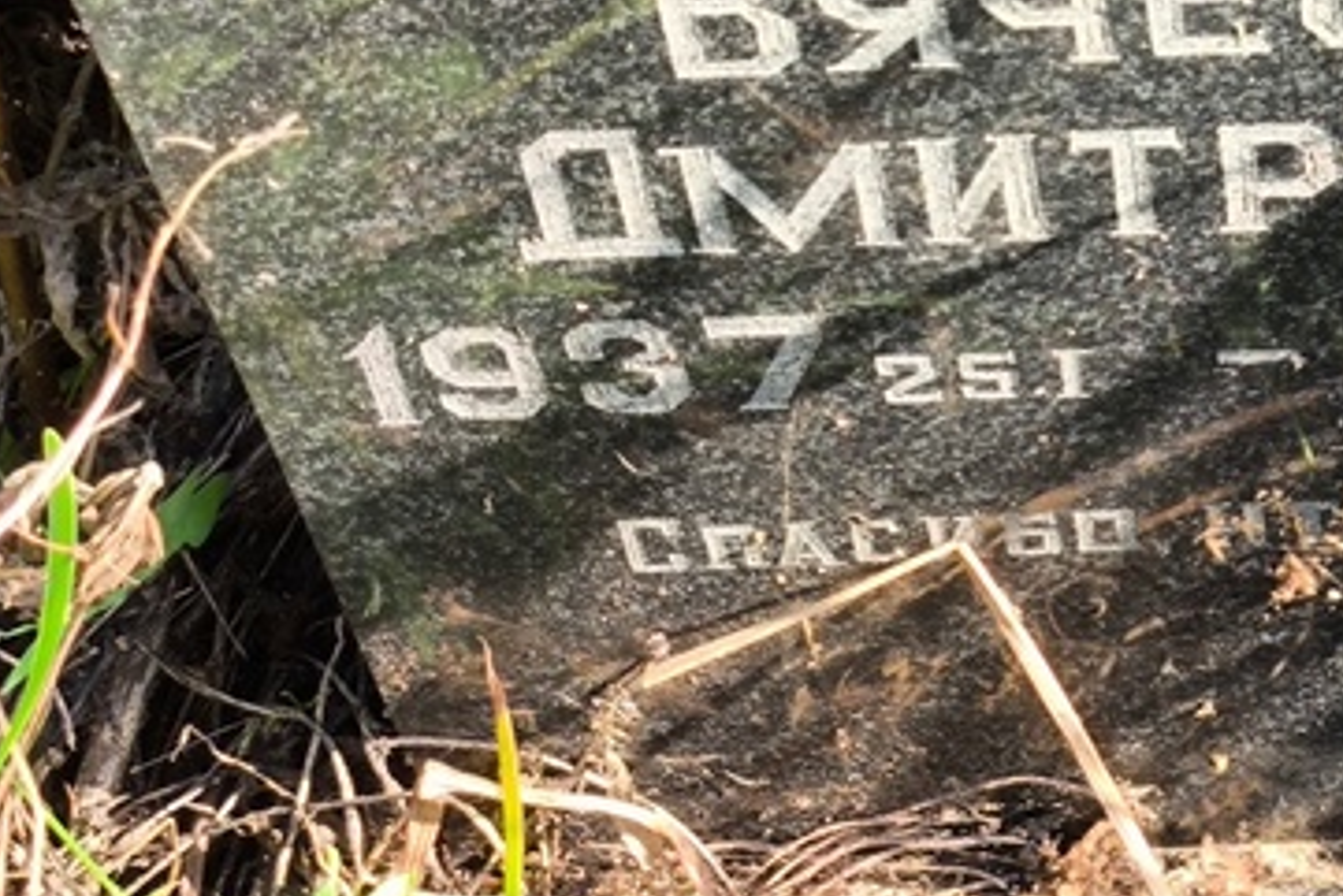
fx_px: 4292
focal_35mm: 115
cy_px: 100
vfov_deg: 11.9
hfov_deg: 17.4
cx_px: 1315
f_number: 1.7
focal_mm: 4.71
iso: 50
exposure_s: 1/139
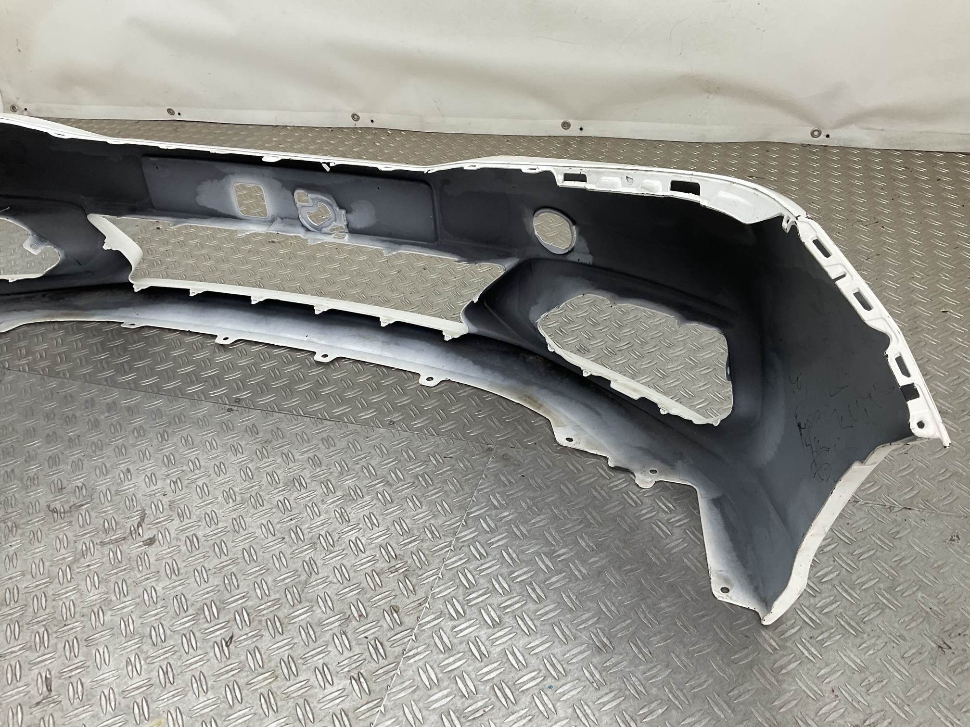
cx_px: 485
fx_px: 813
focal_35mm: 29
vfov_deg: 48.2
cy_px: 364
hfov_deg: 61.7
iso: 20
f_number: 1.8
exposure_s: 1/100
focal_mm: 3
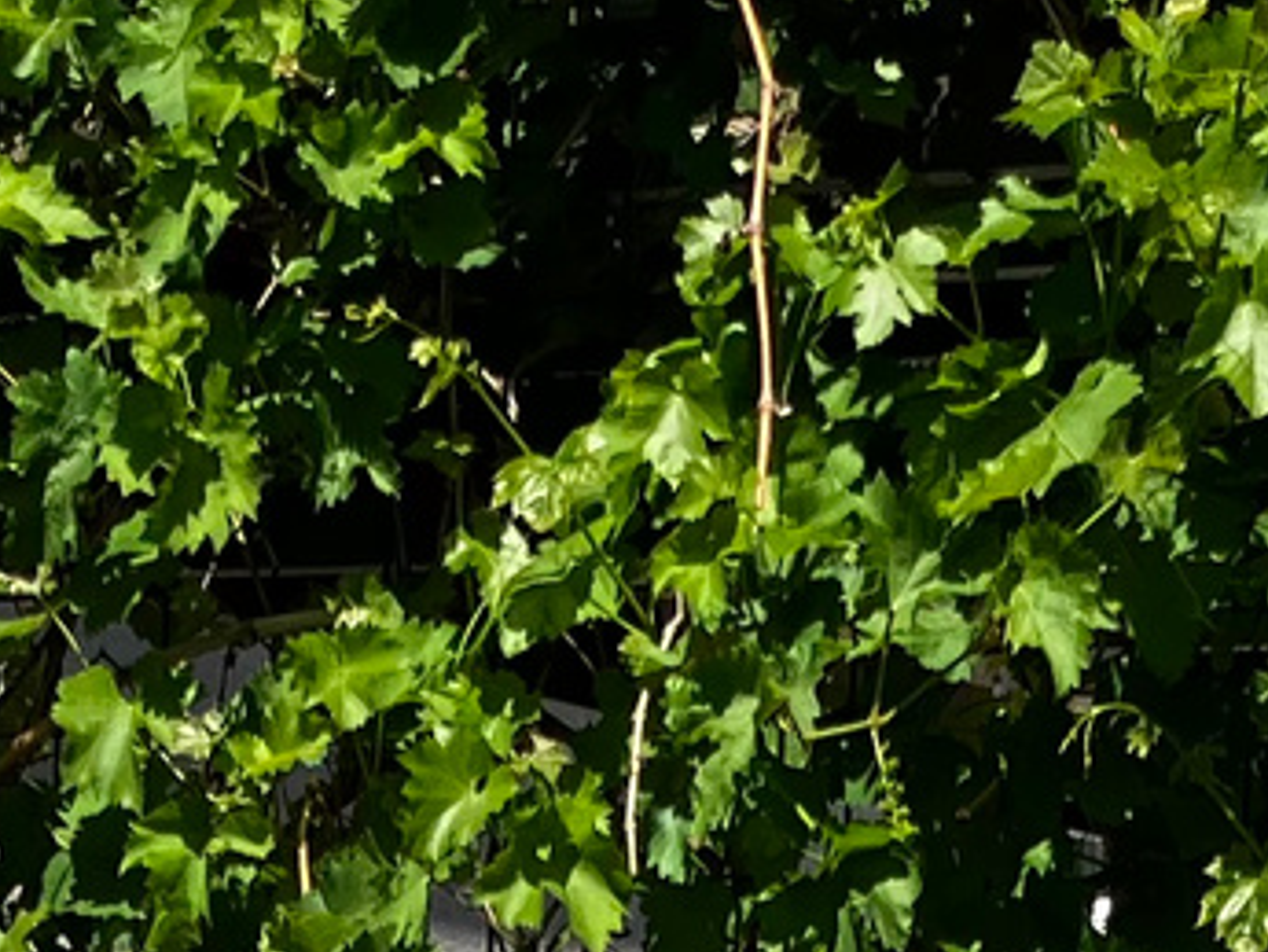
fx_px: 6083
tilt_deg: -9.7
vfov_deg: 8.1
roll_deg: -2.5
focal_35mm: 166
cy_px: 2496
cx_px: 926
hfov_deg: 11.9
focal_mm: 3.99
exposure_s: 1/2114
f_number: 1.8
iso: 32
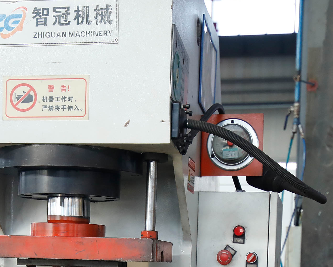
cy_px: 327
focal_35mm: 63
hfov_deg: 30.0
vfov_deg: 22.2
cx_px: 136
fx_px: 621
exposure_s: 1/2118
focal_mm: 5.52
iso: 189
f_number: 1.9
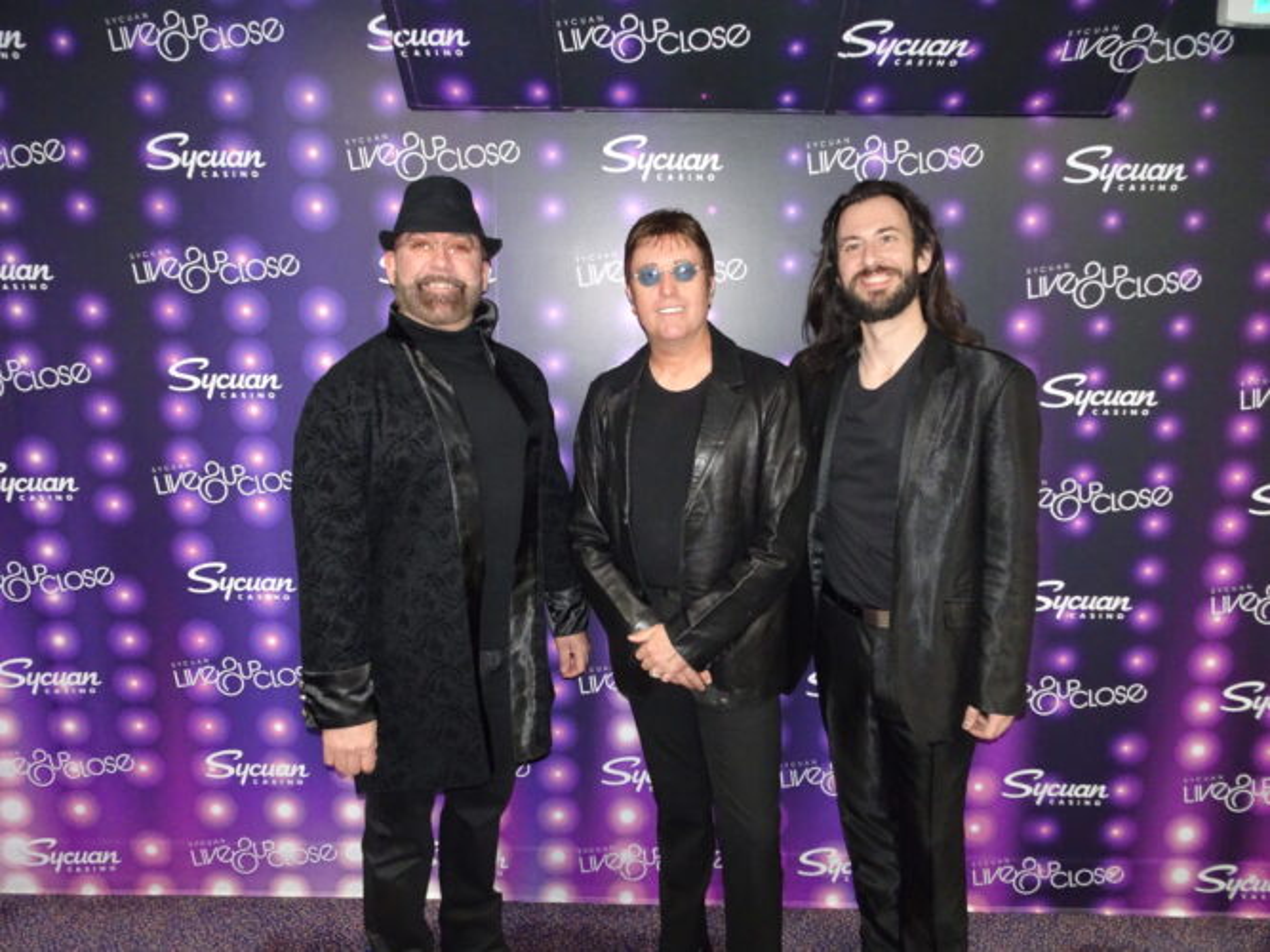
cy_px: 476
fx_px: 880
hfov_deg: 71.6
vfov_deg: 56.8
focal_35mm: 24
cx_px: 635
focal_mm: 4.1
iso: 800
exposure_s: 1/30
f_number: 3.5
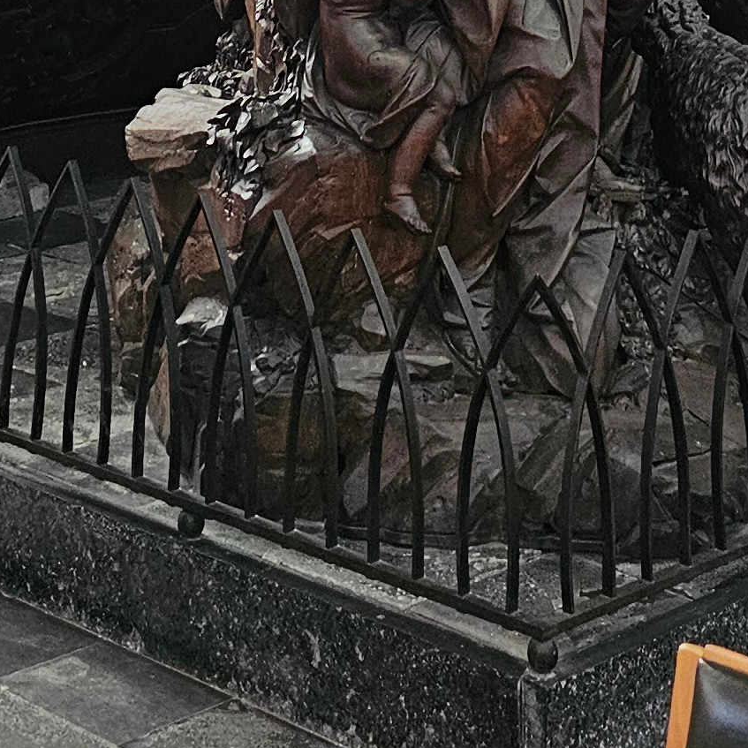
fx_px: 2347
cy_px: -866
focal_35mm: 96
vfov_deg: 14.3
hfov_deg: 18.1
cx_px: 382
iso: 400
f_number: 1.7
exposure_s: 1/120
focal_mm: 6.3
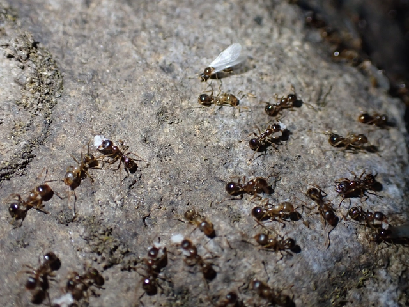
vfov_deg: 32.9
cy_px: 154
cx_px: 204
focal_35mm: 44
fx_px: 520
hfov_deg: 42.9
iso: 400
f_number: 2.9
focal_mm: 7.84
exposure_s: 1/100
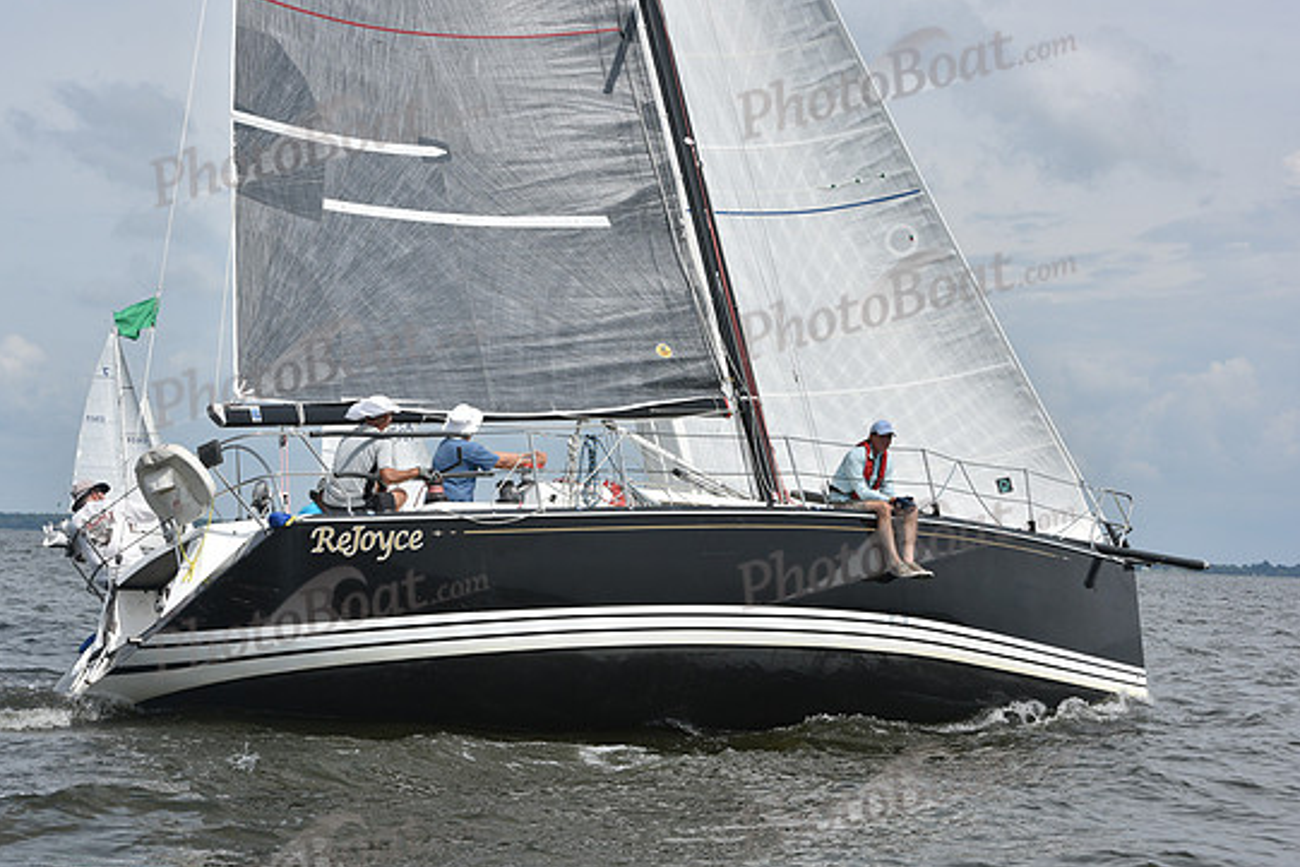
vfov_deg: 18.2
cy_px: 458
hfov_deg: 27.0
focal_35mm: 75
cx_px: 615
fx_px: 2709
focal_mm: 70
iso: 320
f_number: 11
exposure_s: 1/1000
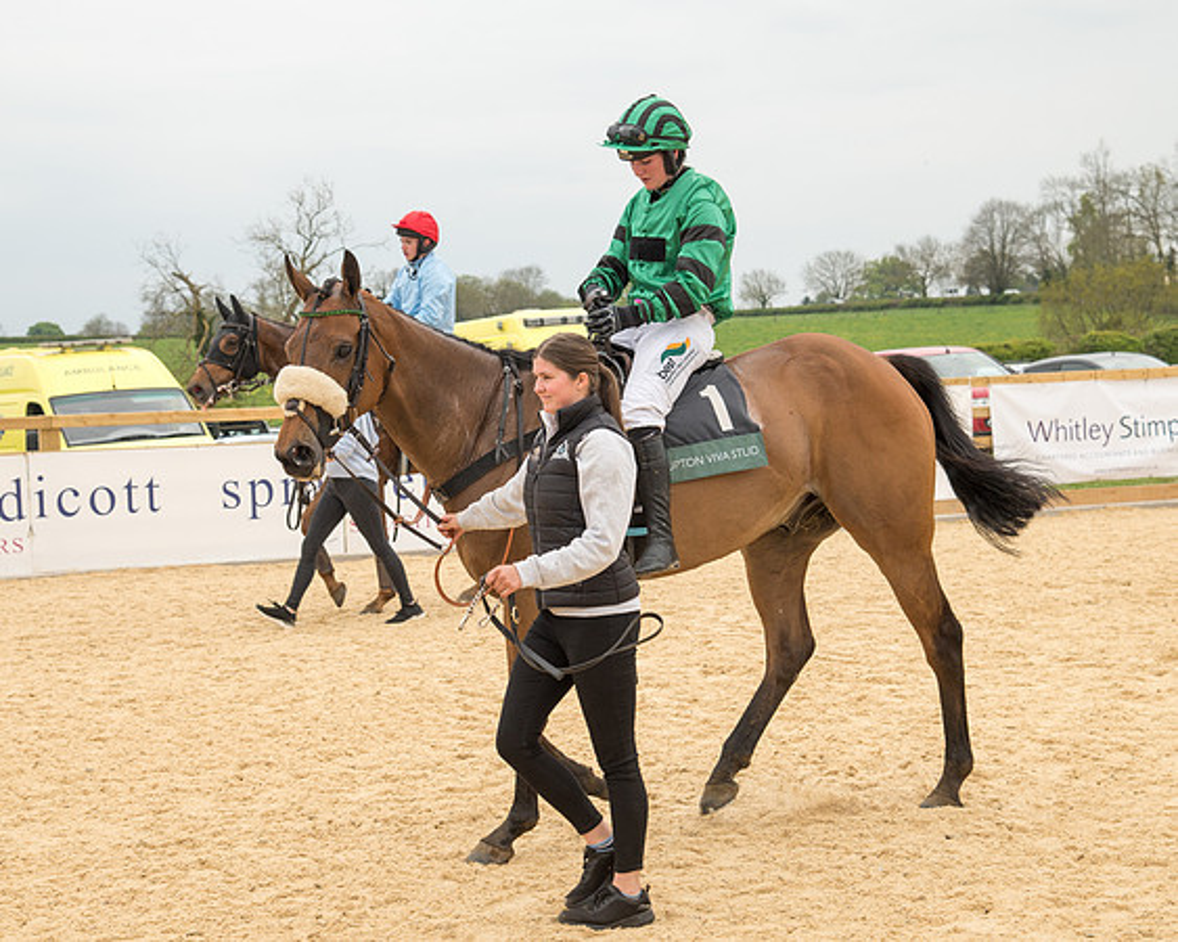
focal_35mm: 77
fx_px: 2686
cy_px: 486
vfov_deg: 19.9
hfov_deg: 24.7
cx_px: 565
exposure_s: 1/640
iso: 400
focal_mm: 62
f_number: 5.6
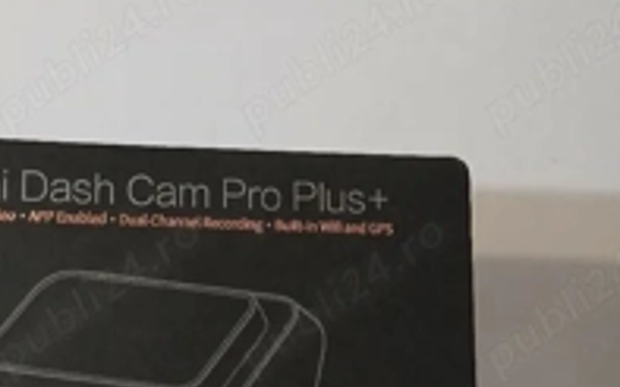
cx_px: 161
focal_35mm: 56
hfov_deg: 35.5
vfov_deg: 22.7
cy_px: 334
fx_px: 946
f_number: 1.8
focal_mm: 3.98
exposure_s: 1/25.1
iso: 400
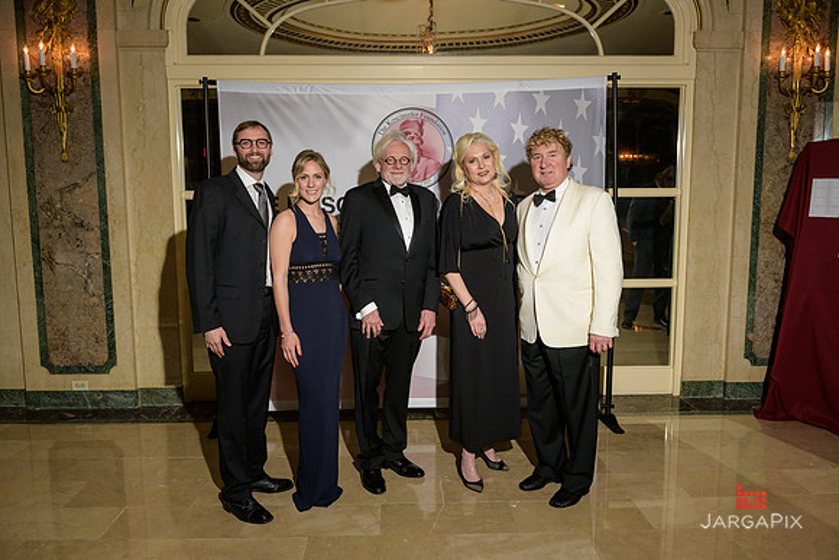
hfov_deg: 63.6
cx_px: 420
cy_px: 280
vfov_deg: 45.0
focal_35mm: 29
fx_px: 676
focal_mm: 29
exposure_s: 1/100
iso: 800
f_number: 5
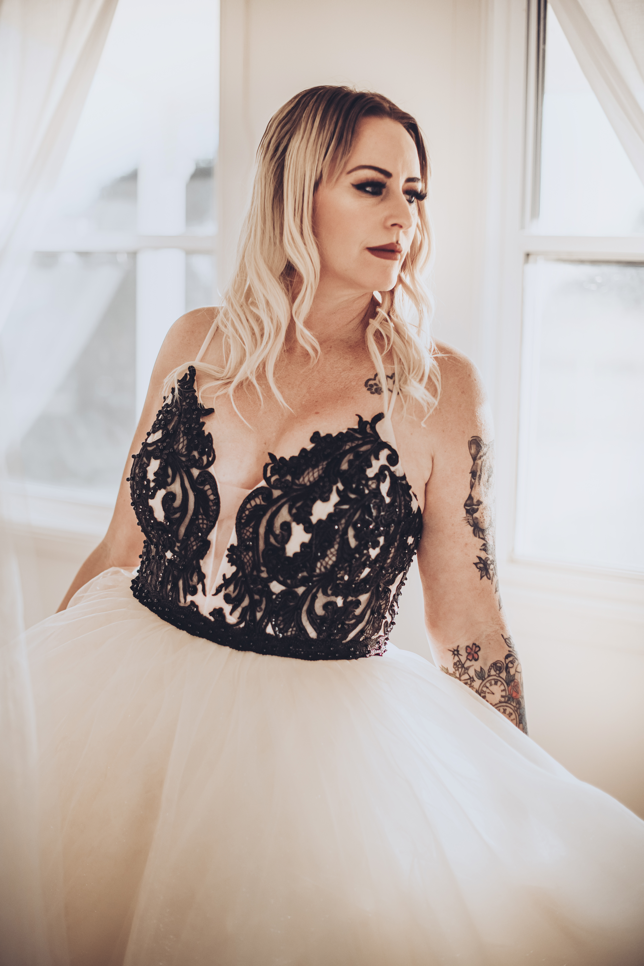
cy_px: 483
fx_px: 1342
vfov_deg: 39.6
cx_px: 322
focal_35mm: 50
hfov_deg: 27.0
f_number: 2
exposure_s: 1/2500
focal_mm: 50
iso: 400
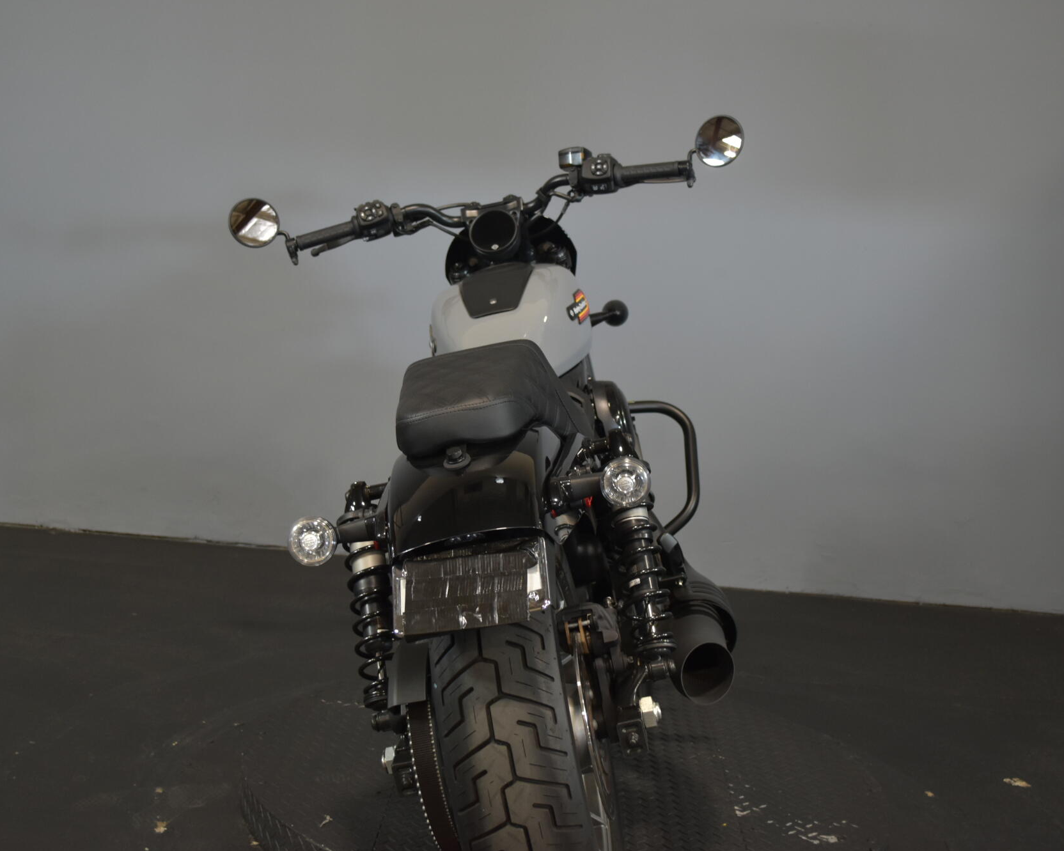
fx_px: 1385
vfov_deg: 34.1
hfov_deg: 42.0
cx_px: 535
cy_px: 426
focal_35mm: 44
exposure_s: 1/30
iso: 800
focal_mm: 26
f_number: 4.2
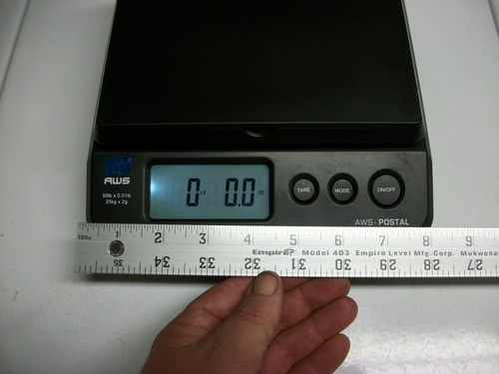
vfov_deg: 44.2
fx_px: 461
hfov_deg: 56.8
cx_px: 250
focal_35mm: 32
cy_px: 187
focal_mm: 5.7
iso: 80
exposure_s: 1/60
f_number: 2.9
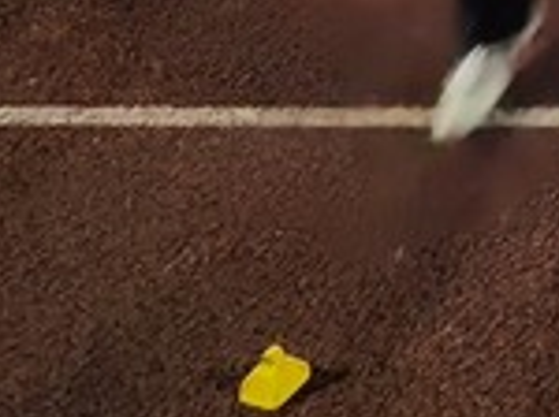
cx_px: 1565
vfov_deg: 10.0
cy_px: -961
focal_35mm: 89
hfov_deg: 12.4
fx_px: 1435
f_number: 2.2
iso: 500
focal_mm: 2.2
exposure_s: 1/30
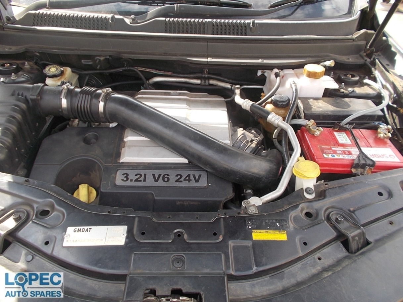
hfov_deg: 67.3
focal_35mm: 26
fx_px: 303
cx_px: 202
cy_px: 151
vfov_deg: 53.1
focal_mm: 4.6
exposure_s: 1/125
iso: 80
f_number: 3.2
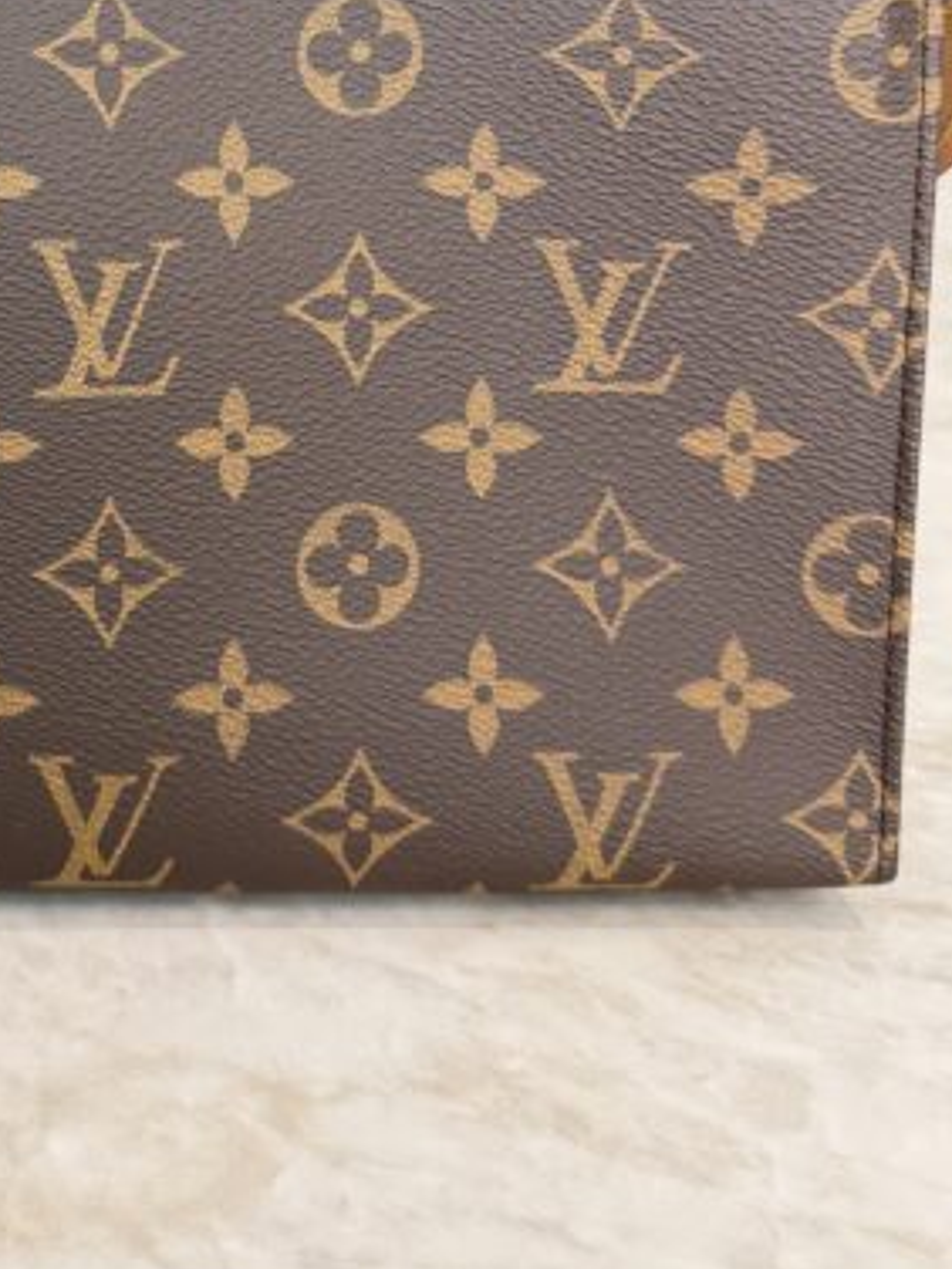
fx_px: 1870
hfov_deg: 27.4
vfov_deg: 35.7
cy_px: 179
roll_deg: +0.4
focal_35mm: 51
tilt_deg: -13.1
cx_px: 74
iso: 250
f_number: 1.78
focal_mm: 6.76
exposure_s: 1/60
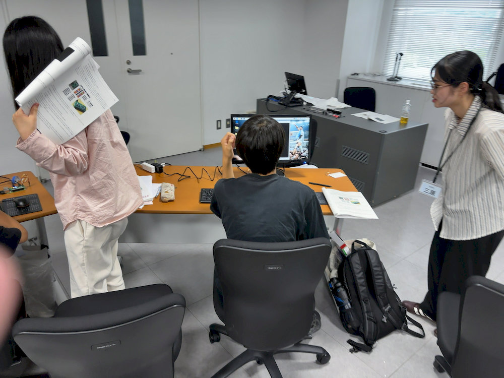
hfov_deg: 67.3
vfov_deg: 53.1
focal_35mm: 26
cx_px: 252
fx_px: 379
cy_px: 189
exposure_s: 1/100
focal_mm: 5.96
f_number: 1.6
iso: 125
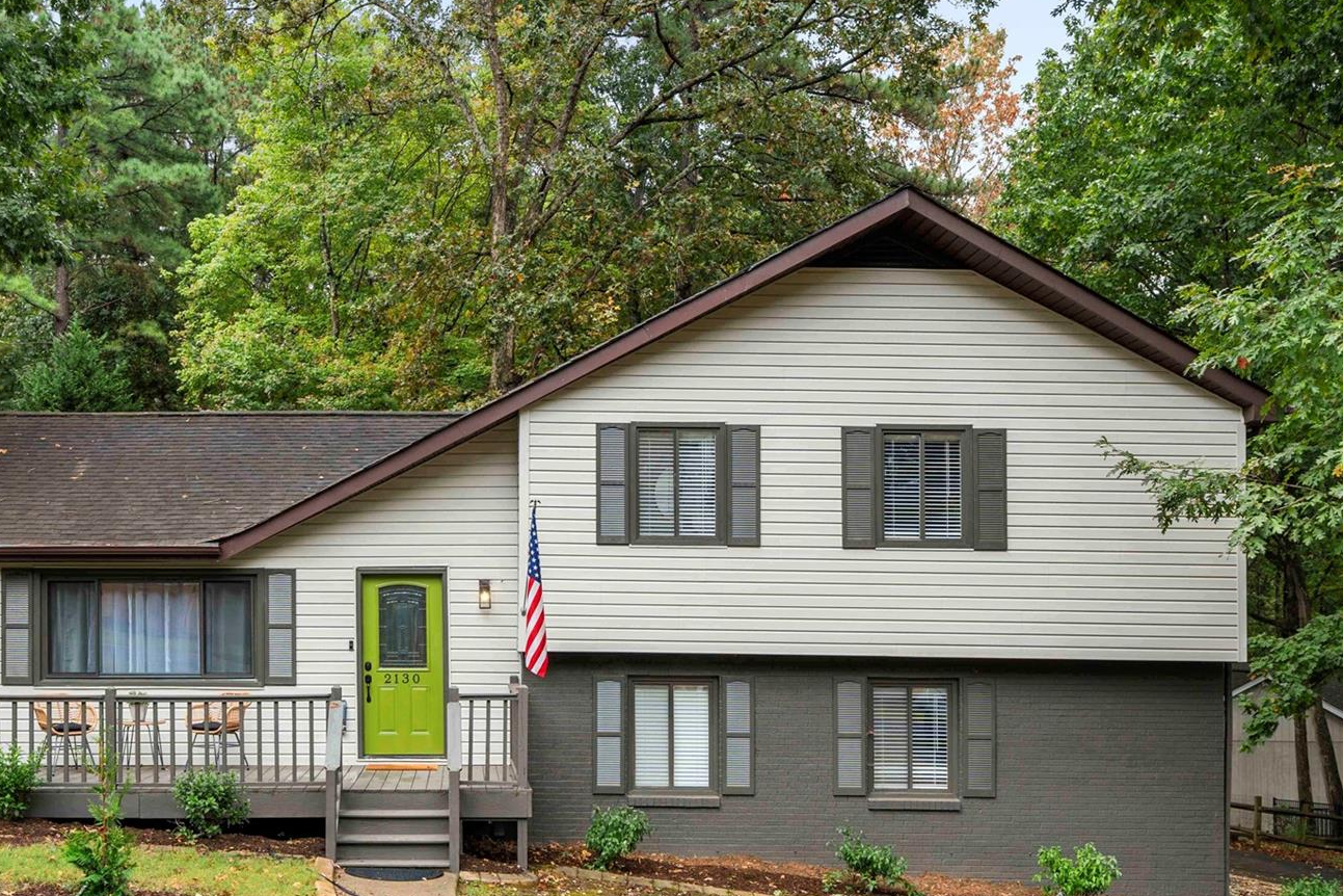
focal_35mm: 38
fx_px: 1418
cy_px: 413
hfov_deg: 50.7
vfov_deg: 35.0
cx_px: 625
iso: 160
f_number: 4
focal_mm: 24
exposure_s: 1/160
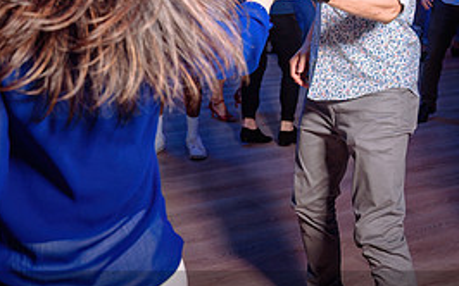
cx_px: 147
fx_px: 800
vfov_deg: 20.1
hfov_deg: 31.7
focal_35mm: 64
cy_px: 64
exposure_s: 1/100
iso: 800
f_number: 2.8
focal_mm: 26
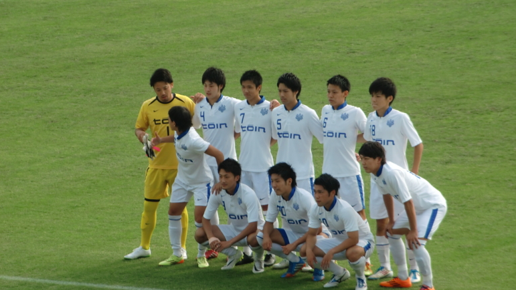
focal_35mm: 225
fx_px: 3079
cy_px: 136
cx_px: 266
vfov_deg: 5.4
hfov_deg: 9.6
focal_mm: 35.7
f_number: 5.2
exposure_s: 1/200
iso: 64
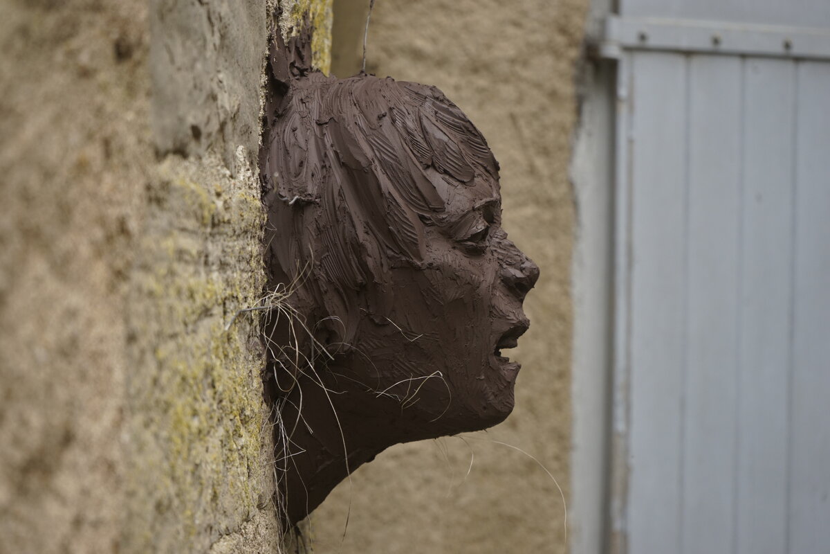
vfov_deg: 19.5
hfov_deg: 28.8
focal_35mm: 70
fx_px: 1614
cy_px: 277
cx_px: 415
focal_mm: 70
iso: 400
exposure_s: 1/160
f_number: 5.6
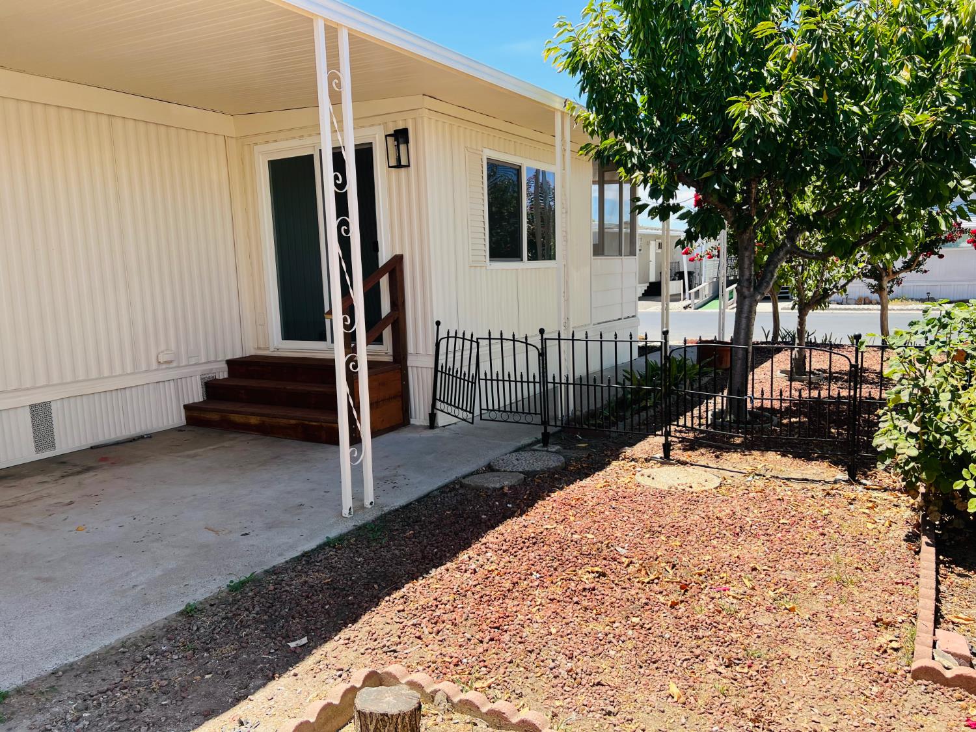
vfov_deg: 53.1
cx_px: 488
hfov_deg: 67.3
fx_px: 733
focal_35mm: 26
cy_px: 366
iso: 50
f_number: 1.5
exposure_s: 1/1280
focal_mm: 5.7
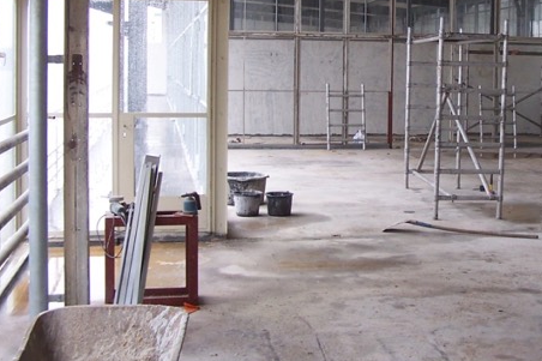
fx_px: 948
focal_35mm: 63
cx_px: 405
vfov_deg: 21.4
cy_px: 102
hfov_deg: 31.4
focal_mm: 6.3
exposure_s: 1/30
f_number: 2.8
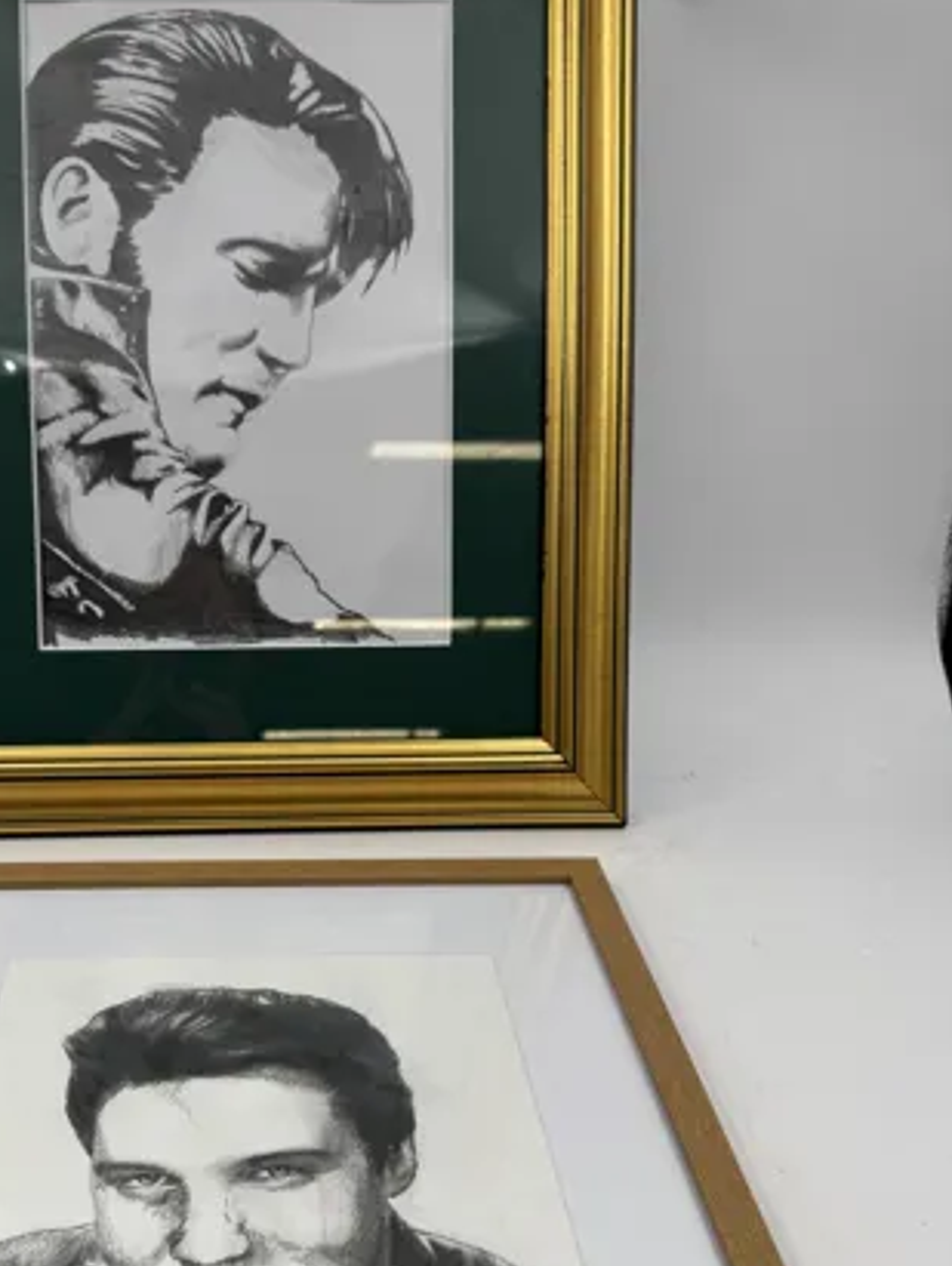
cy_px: 736
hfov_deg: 39.9
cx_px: 268
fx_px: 1281
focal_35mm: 35
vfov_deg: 52.3
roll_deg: -1.4
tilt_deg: -27.9
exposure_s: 1/730
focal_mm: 6.76
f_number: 1.78
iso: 80
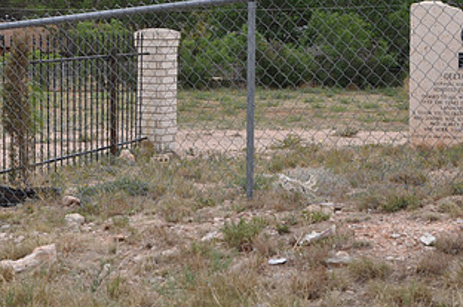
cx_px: 157
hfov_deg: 17.5
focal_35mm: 117
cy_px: 88
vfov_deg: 11.7
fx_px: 1502
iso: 200
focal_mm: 42
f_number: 8
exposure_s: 1/250
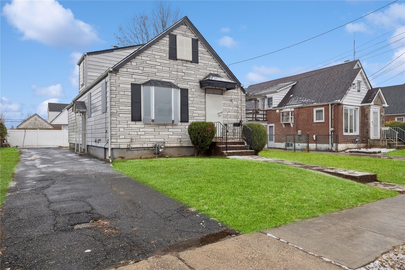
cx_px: 202
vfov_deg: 53.1
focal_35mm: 24
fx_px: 270
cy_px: 135
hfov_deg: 73.7
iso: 100
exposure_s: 1/25
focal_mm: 24
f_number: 11
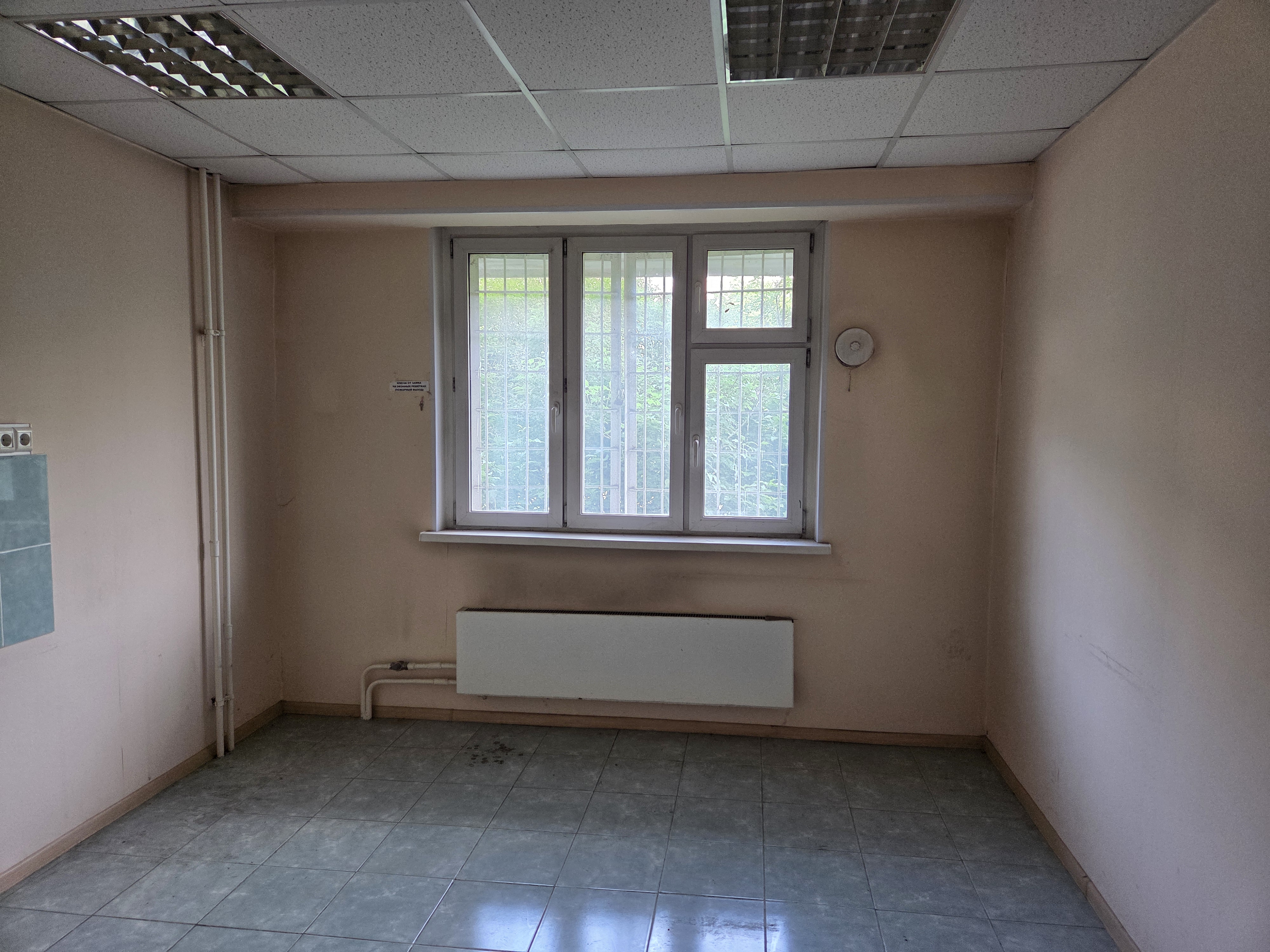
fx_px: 844
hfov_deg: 73.9
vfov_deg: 58.9
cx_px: 635
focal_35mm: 23
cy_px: 476
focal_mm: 5.4
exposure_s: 1/100
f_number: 1.8
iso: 160
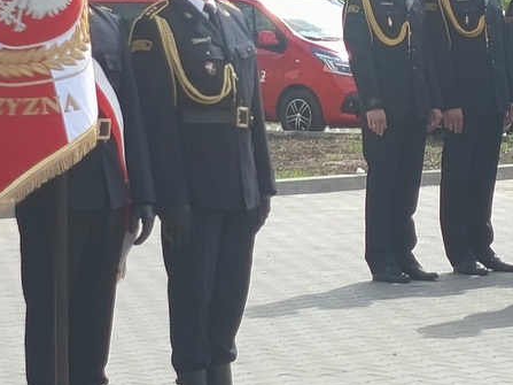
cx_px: 361
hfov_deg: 9.3
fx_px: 3141
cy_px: 78
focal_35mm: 212
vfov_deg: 7.0
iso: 53
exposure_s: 1/422
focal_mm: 5.27
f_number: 1.7
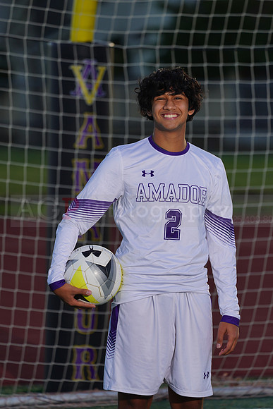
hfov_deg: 3.4
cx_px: 136
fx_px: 4547
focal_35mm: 400
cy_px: 204
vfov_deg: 5.2
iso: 100
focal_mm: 400
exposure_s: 1/200
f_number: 8
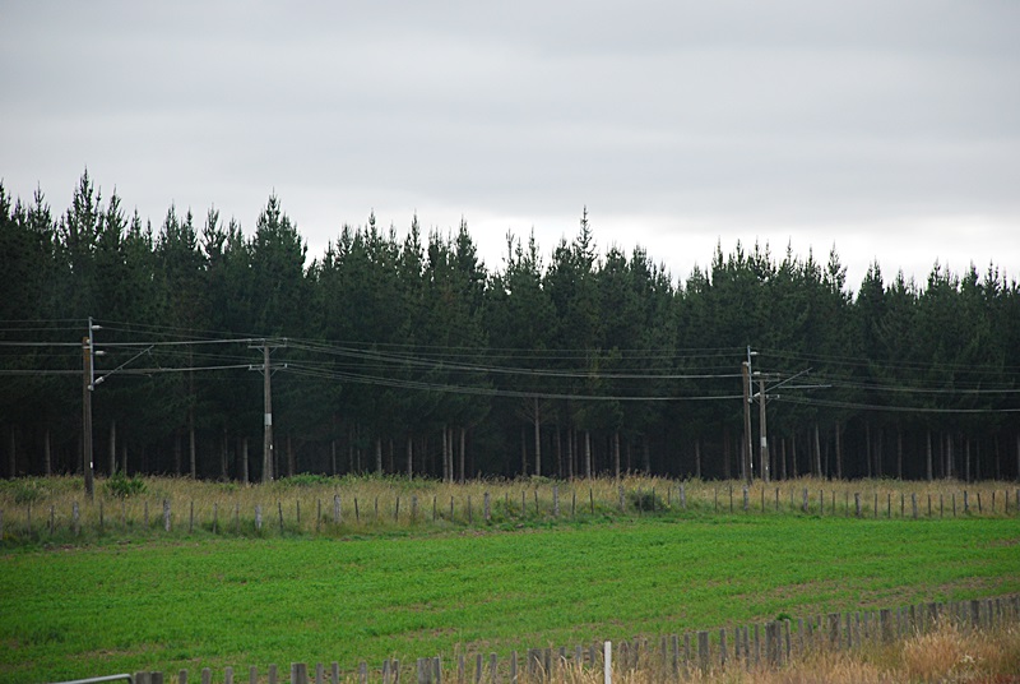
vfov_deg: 8.2
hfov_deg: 12.2
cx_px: 510
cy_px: 342
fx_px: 4767
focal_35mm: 168
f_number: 5.6
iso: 400
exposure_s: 1/800
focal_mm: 112
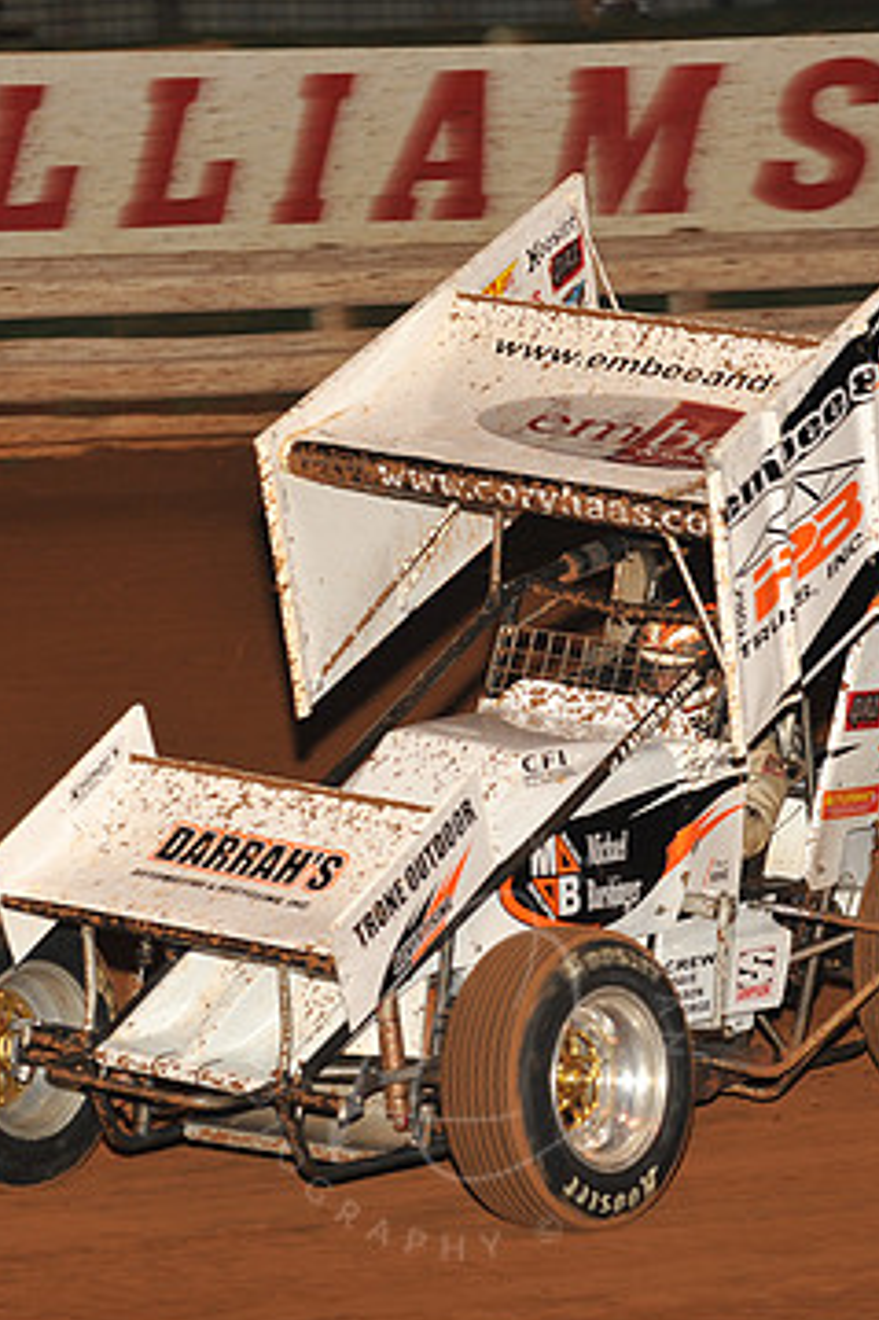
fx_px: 6635
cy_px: 699
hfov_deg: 7.6
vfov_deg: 11.4
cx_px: 460
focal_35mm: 181
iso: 800
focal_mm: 112
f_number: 6.3
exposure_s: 1/320
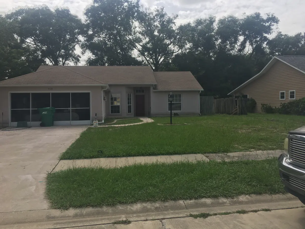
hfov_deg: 61.7
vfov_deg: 48.2
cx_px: 152
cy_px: 114
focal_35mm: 29
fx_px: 256
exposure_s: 1/1282
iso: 25
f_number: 2.2
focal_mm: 4.15
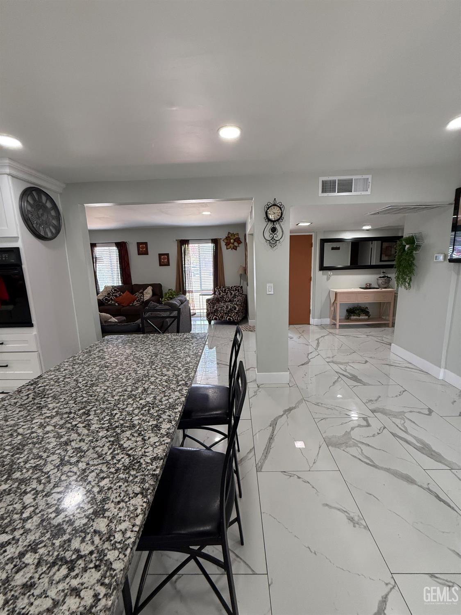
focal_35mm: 14
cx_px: 230
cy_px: 308
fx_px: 249
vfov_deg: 102.1
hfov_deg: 85.7
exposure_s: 1/120
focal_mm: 2.22
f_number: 2.2
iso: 250
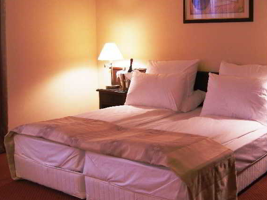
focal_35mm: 48
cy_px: 97
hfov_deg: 39.4
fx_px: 370
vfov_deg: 30.3
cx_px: 168
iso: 200
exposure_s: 1/20
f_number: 2.8
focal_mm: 7.3
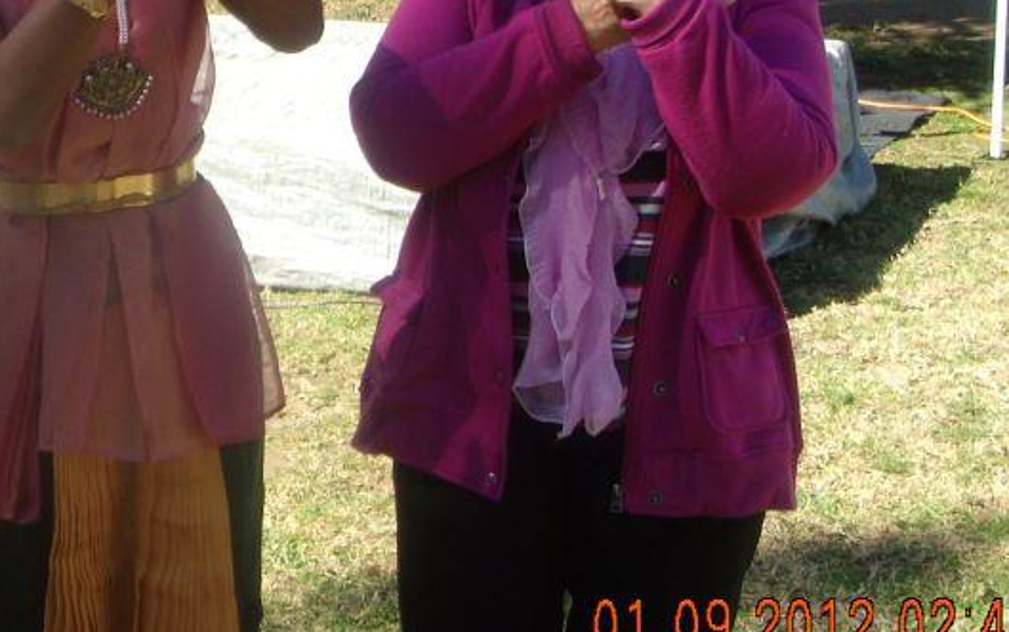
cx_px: 143
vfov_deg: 16.5
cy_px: 44
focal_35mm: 78
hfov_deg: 25.8
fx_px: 2146
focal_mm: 6.4
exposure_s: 1/123
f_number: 5.7
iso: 64
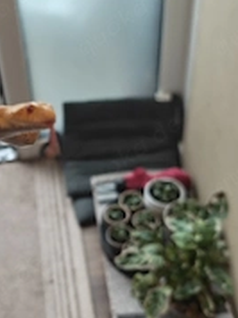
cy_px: 175
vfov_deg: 35.6
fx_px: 496
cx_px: 30
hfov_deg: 26.2
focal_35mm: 54
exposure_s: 1/101
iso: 102
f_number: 1.68
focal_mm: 6.57
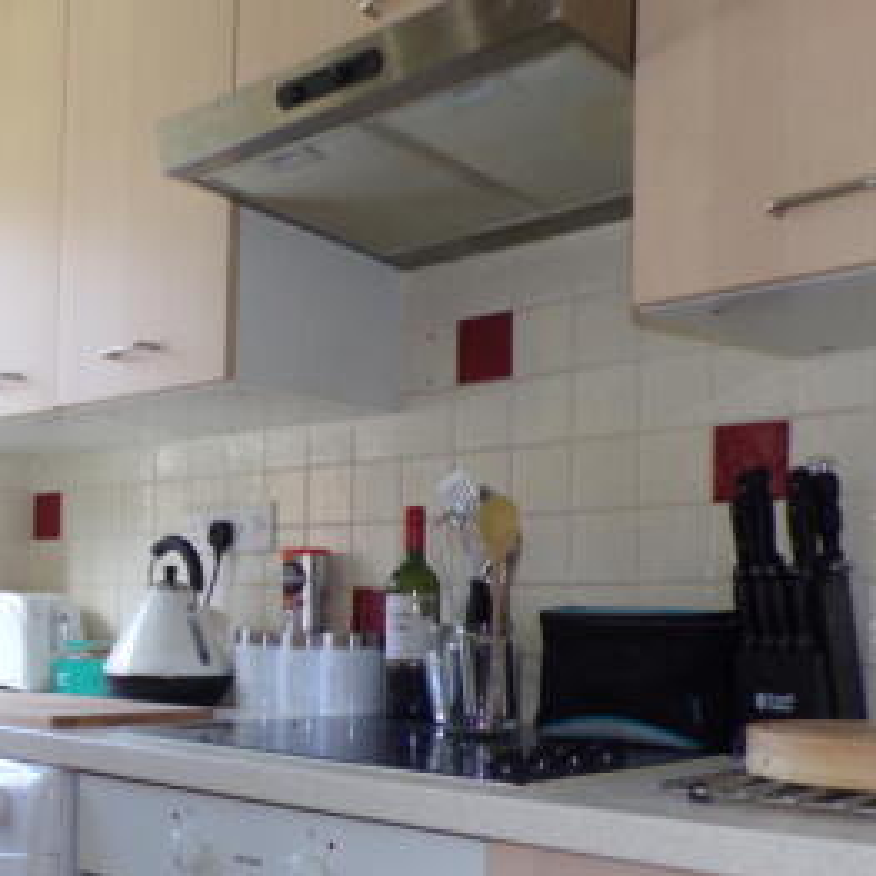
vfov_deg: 35.7
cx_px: 198
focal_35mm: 47
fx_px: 1346
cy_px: 595
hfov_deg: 35.1
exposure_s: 1/38
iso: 100
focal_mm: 4.3
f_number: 3
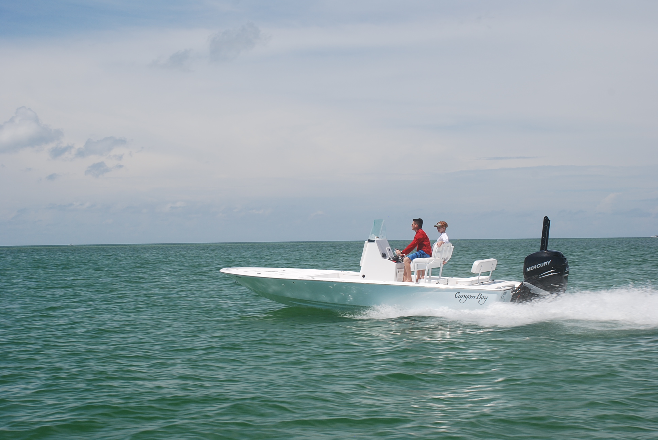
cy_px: 220
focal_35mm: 66
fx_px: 1208
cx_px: 329
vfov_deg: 20.7
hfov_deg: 30.5
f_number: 8
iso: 100
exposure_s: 1/250
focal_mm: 44
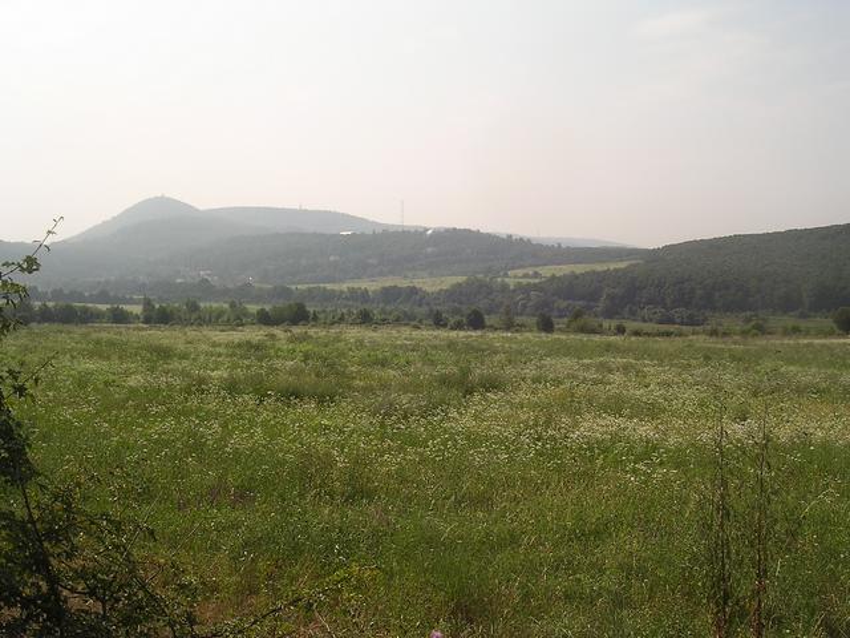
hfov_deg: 49.0
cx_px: 425
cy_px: 319
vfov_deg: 37.7
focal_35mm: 38
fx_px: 933
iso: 100
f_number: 5.6
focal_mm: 5.8
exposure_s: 1/401
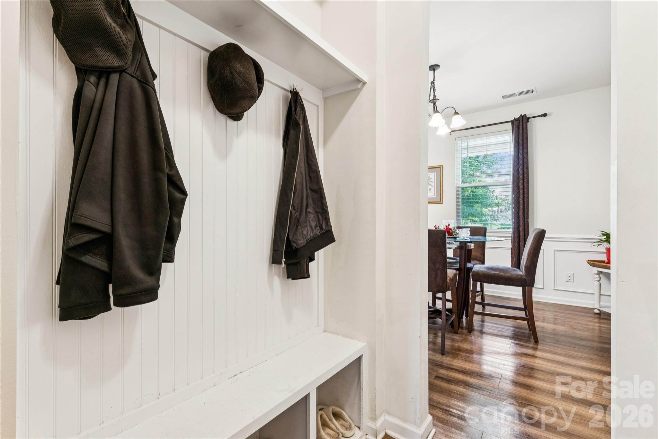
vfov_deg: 72.7
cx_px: 329
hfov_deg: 95.7
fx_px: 298
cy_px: 220
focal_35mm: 16
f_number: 13
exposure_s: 1/1.67
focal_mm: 16.3
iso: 200
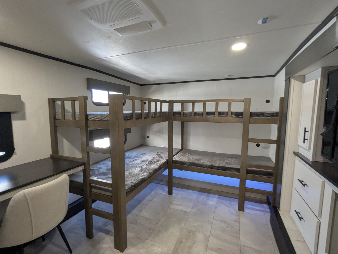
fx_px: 156
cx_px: 169
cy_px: 127
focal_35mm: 16
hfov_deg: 94.4
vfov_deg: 78.2
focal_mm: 2.35
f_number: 2.2
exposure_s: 1/122
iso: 499
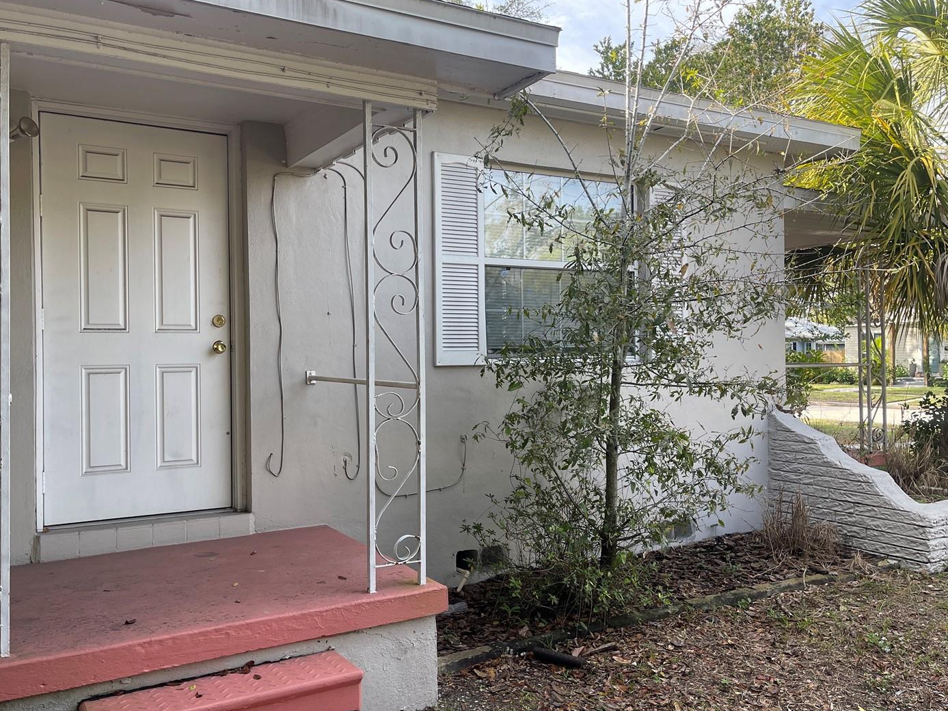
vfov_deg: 46.8
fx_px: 822
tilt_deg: +0.0
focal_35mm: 30
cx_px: 448
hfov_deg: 59.9
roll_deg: +0.7
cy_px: 349
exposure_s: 1/514
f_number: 1.6
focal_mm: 5.1
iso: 50
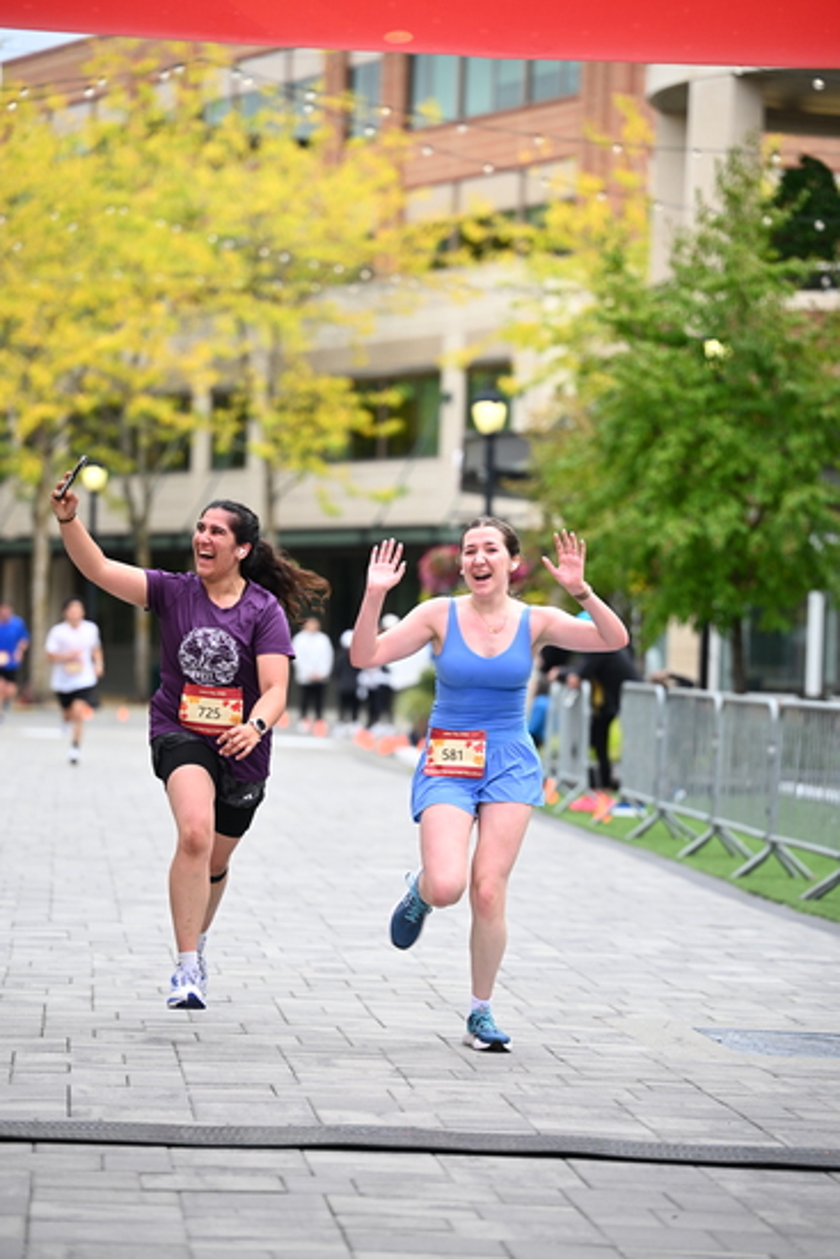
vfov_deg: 17.1
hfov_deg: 11.4
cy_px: 630
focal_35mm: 120
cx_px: 420
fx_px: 4197
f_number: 2.8
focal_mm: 120
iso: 640
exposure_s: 1/2000
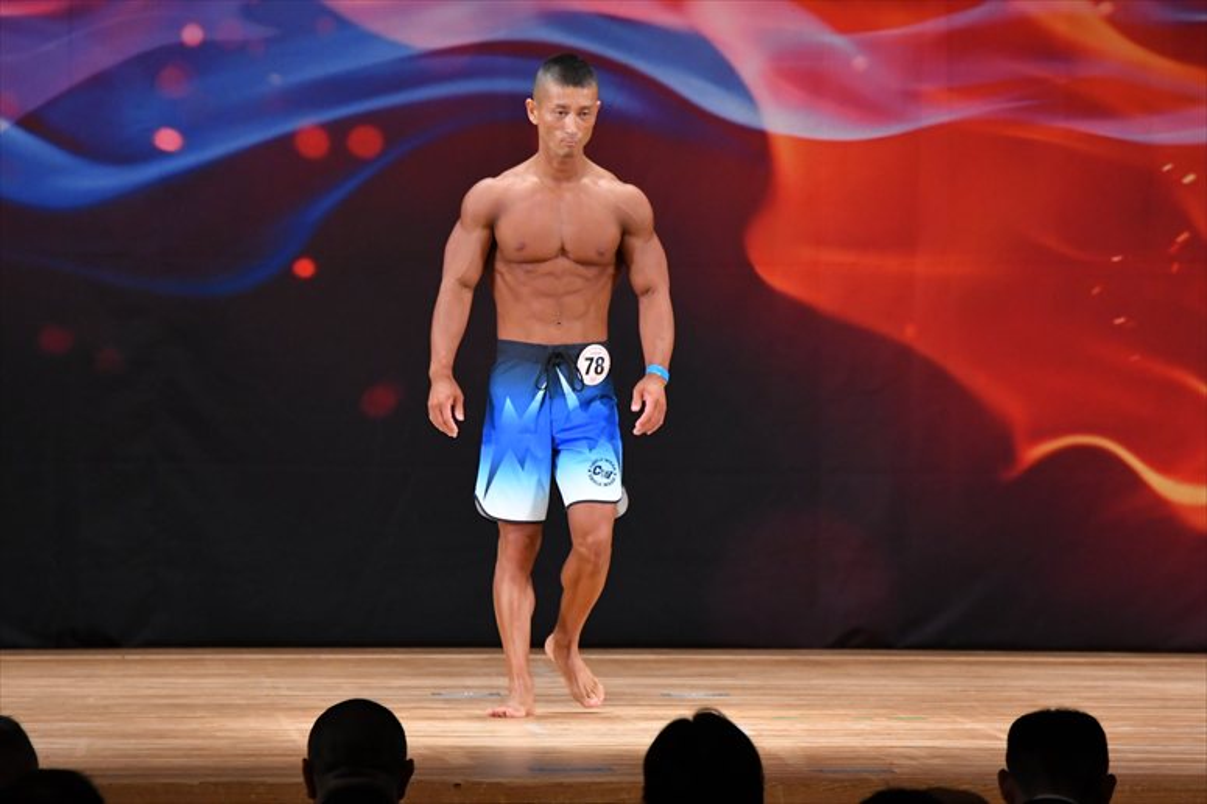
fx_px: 8546
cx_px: 604
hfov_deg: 8.1
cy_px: 402
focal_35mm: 255
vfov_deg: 5.4
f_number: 5.6
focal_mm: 170
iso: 3200
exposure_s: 1/400
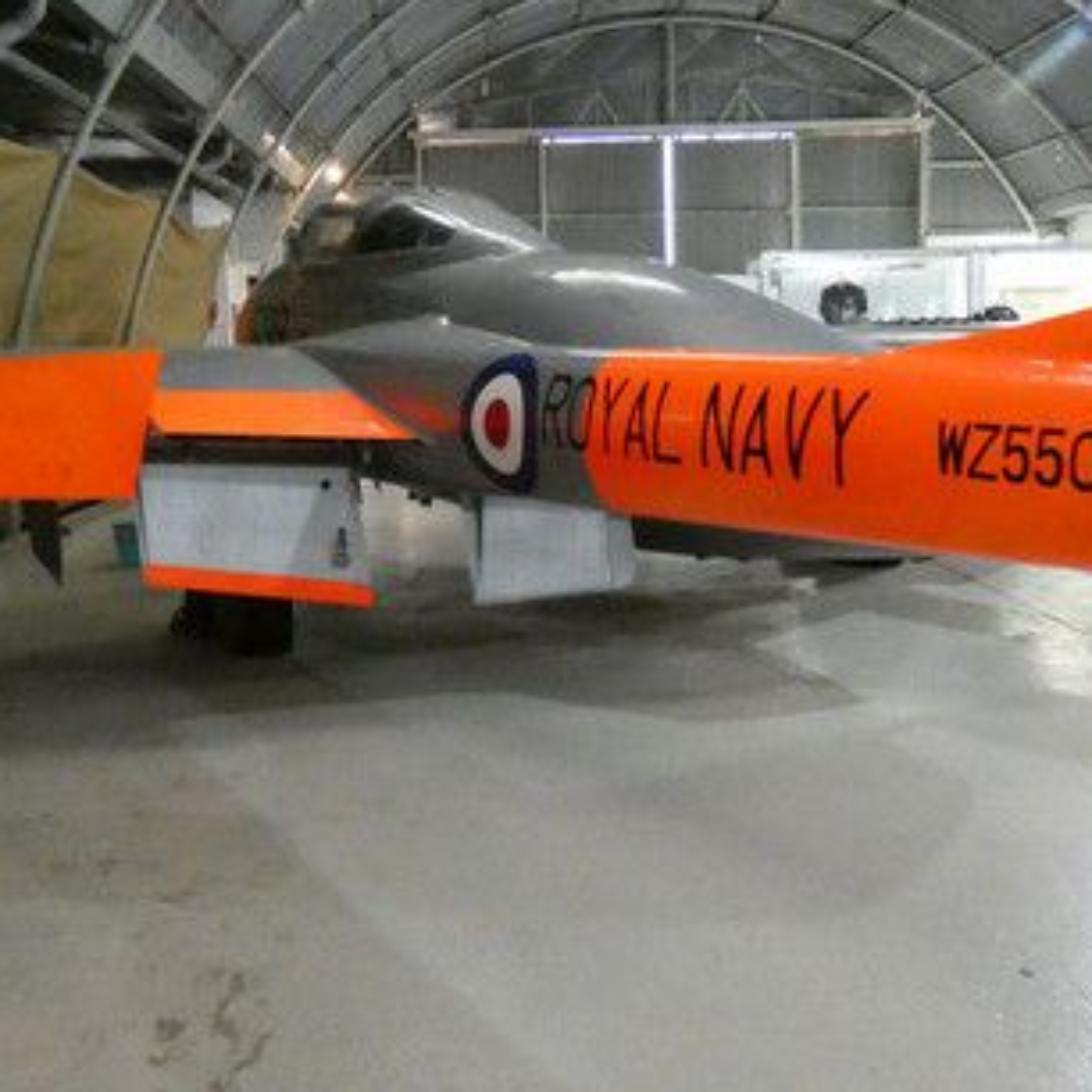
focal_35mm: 37
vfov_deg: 44.7
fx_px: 1321
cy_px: 439
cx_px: 510
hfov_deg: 44.9
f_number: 2.8
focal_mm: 3.6
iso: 1600
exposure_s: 1/60
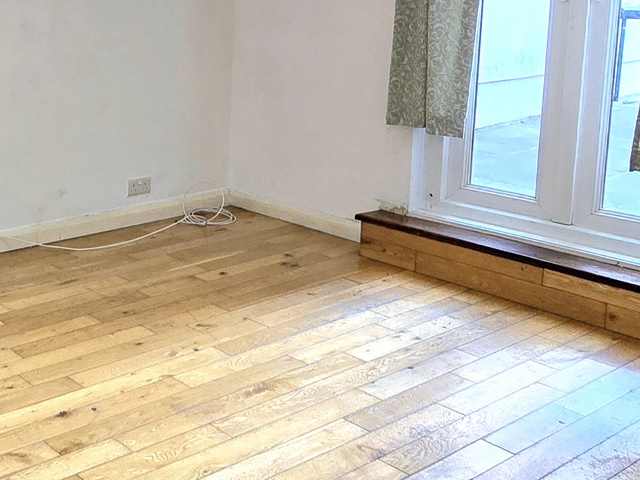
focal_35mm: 42
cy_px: 92
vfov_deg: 33.3
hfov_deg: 39.8
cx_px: 12
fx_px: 777
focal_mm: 2.2
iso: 100
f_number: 2.2
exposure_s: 1/101
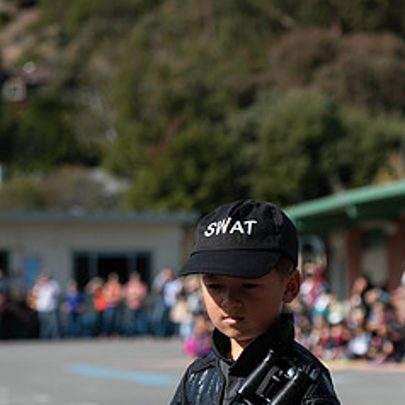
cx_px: 252
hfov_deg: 14.6
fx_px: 1575
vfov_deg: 14.6
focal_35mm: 119
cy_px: 327
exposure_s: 1/6400
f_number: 3.5
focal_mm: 62
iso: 500
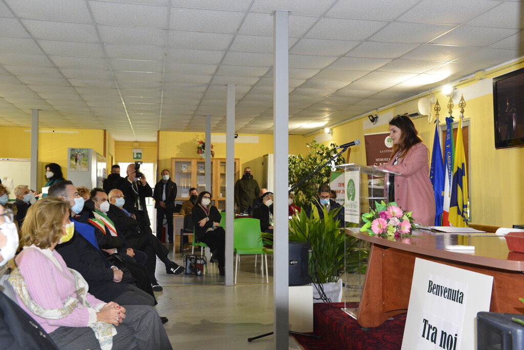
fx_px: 553
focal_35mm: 38
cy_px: 175
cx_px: 262
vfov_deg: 35.1
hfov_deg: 50.7
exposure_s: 1/60
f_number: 5.6
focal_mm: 38
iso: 2800
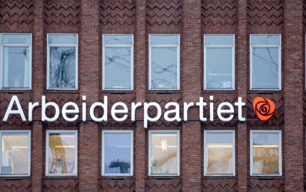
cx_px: 153
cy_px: 102
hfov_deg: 7.3
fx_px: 2386
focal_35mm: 286
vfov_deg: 4.6
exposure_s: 1/160
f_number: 2.8
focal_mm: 186
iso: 400
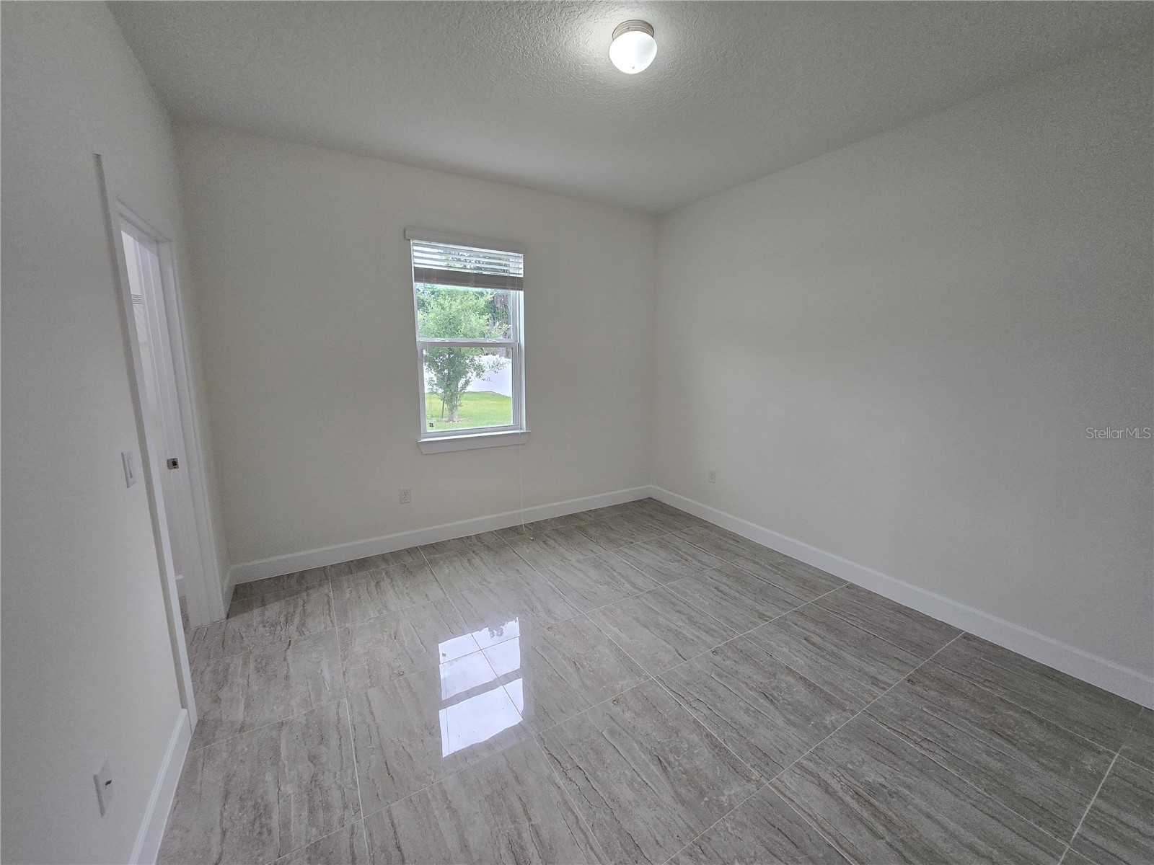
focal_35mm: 13
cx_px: 577
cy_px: 432
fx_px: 433
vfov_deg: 89.9
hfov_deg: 106.2
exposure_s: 1/60
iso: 125
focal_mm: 1.7
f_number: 2.2
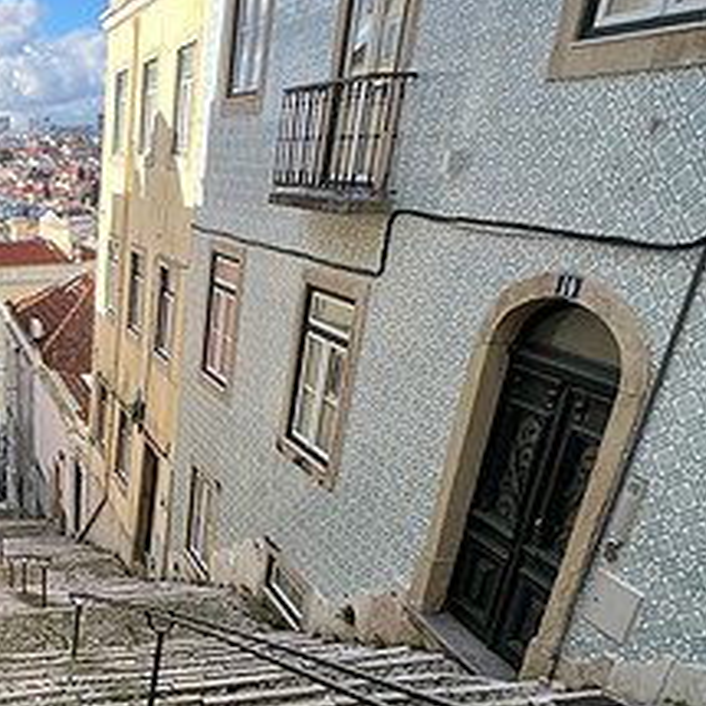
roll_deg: +1.5
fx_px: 715
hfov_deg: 44.8
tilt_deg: -26.8
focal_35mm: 31
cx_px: 5
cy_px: 522
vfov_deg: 50.5
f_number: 1.8
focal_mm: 1.57
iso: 32
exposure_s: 1/364
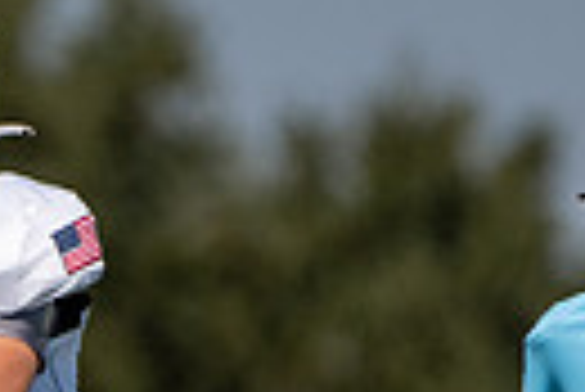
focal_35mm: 2531
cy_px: 626
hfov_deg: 0.8
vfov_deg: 0.5
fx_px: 41174
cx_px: -352
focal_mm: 400
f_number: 5.6
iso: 100
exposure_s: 1/1250
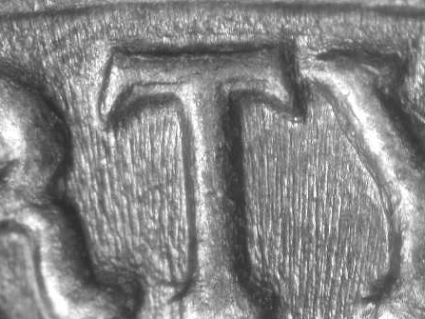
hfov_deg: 10.5
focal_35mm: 189
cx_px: 271
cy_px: 214
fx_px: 2320
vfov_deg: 7.9
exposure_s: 1/4.6
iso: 100
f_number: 4.6
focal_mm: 27.3
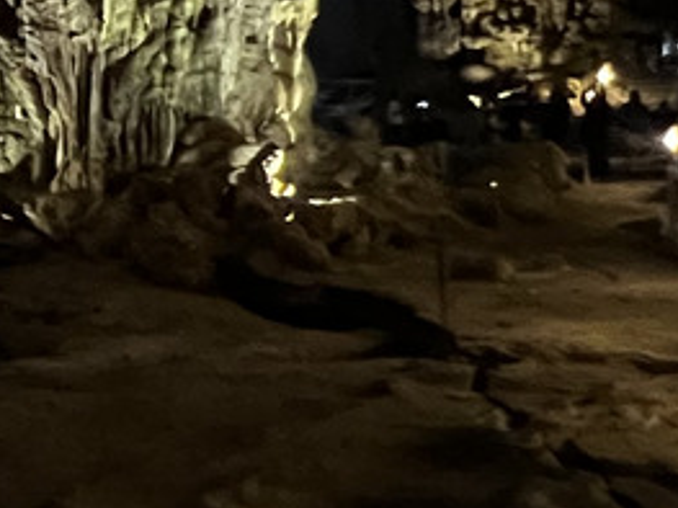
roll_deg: +0.8
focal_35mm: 79
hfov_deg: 18.9
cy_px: 119
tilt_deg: -1.7
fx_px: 1547
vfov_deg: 18.5
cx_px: -547
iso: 1250
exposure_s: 1/35
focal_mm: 1.57
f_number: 1.8
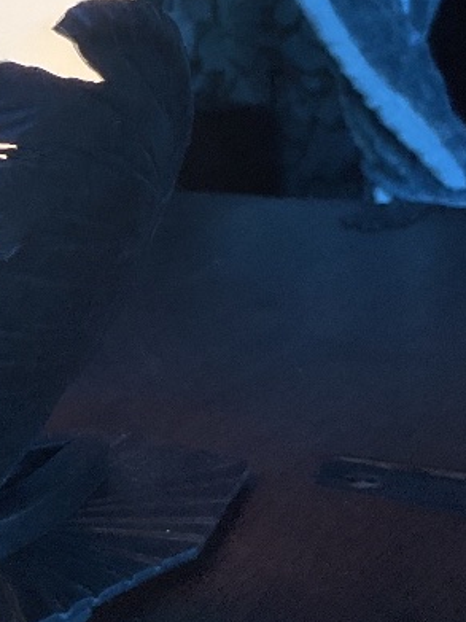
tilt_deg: -8.6
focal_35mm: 89
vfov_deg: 21.9
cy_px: 173
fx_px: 1598
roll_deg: +3.0
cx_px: -122
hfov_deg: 15.8
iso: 16
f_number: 1.8
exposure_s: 1/270
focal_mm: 3
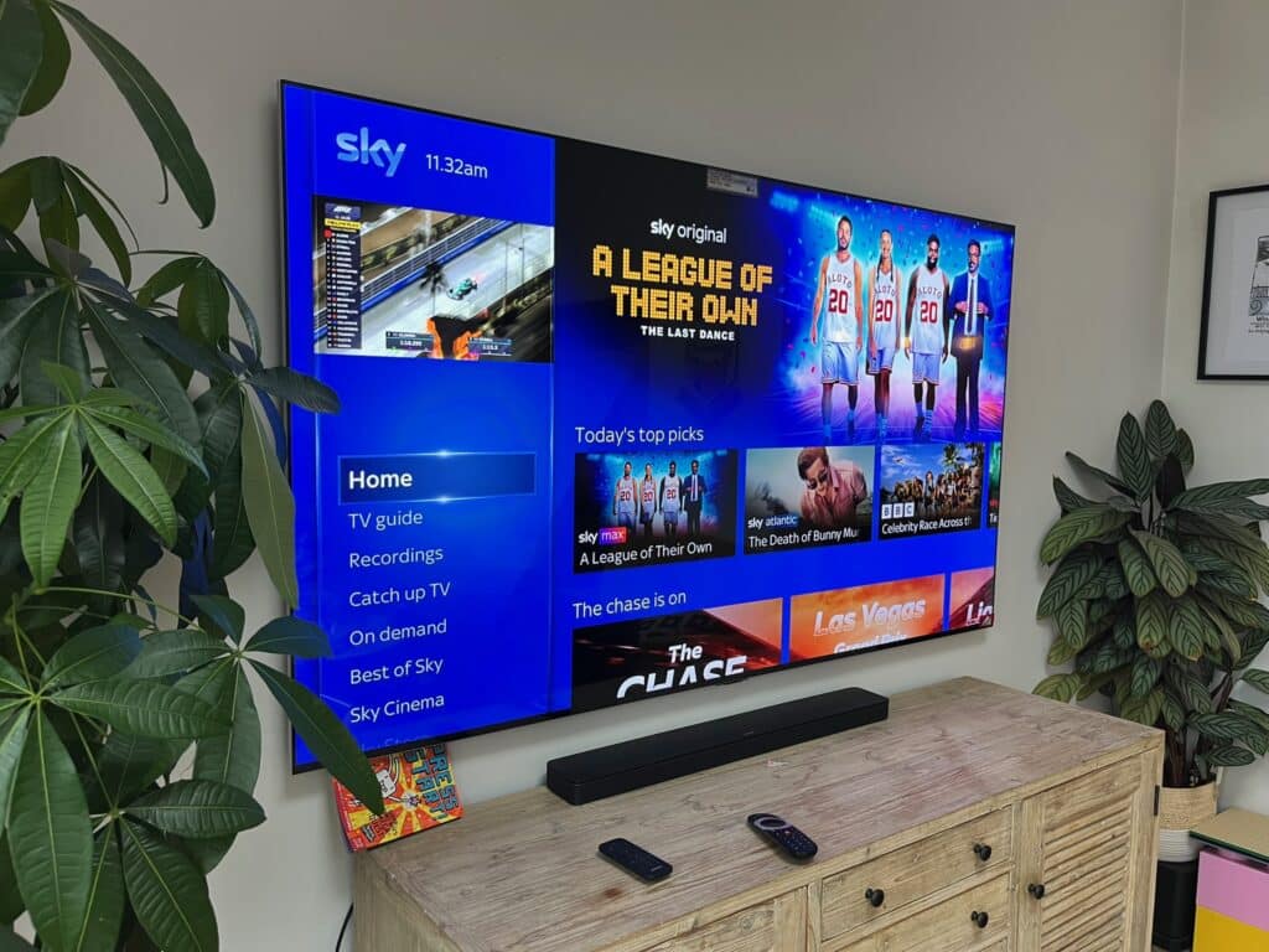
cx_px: 634
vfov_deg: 53.1
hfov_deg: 67.3
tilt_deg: -5.0
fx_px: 953
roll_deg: -0.4
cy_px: 476
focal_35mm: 26
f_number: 1.6
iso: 80
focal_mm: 5.1
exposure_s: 1/50
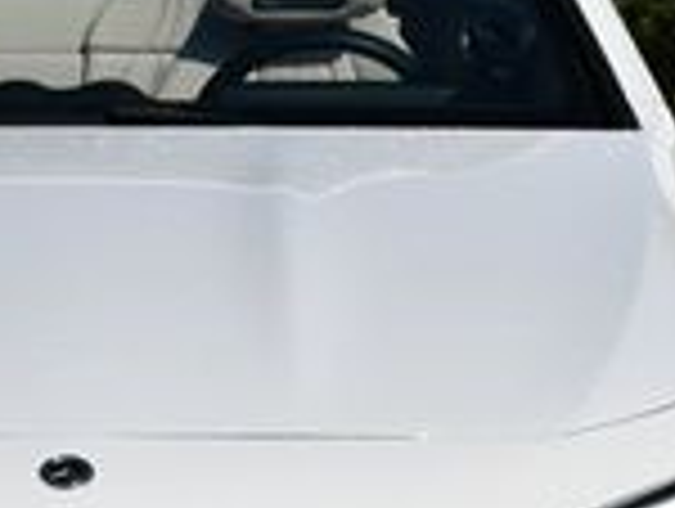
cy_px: 333
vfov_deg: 4.5
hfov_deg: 6.0
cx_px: 32
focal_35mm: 328
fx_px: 6406
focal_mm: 40
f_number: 10
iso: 100
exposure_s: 1/400
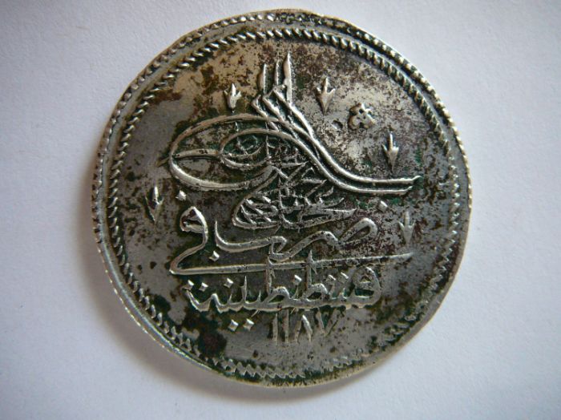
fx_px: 567
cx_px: 280
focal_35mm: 35
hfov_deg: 52.7
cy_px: 210
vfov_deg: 40.7
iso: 200
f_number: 2.8
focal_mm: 5.2
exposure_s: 1/15
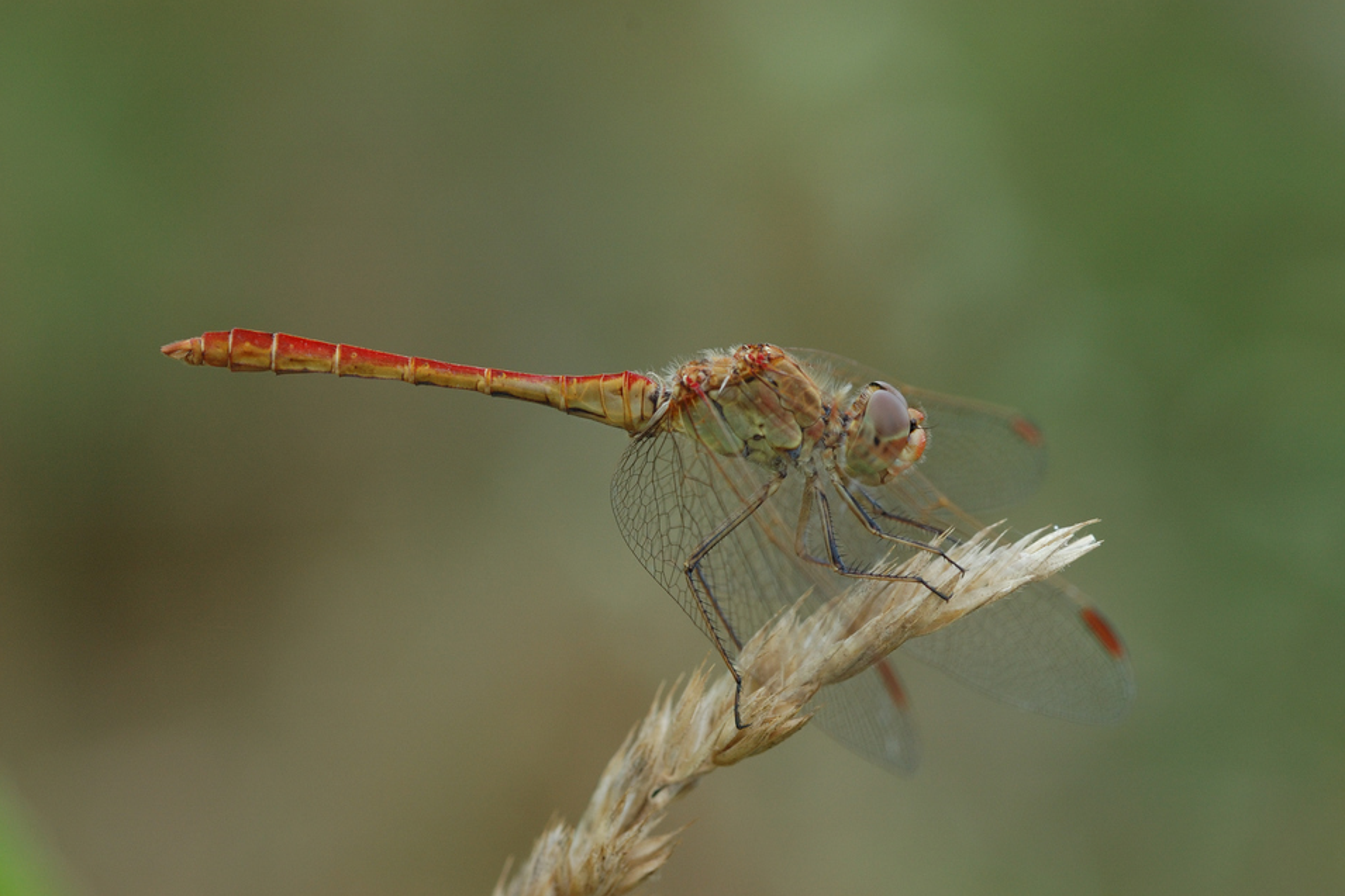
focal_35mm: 159
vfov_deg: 8.7
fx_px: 5922
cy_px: 449
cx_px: 670
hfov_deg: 13.0
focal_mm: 105
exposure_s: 1/250
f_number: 7.1
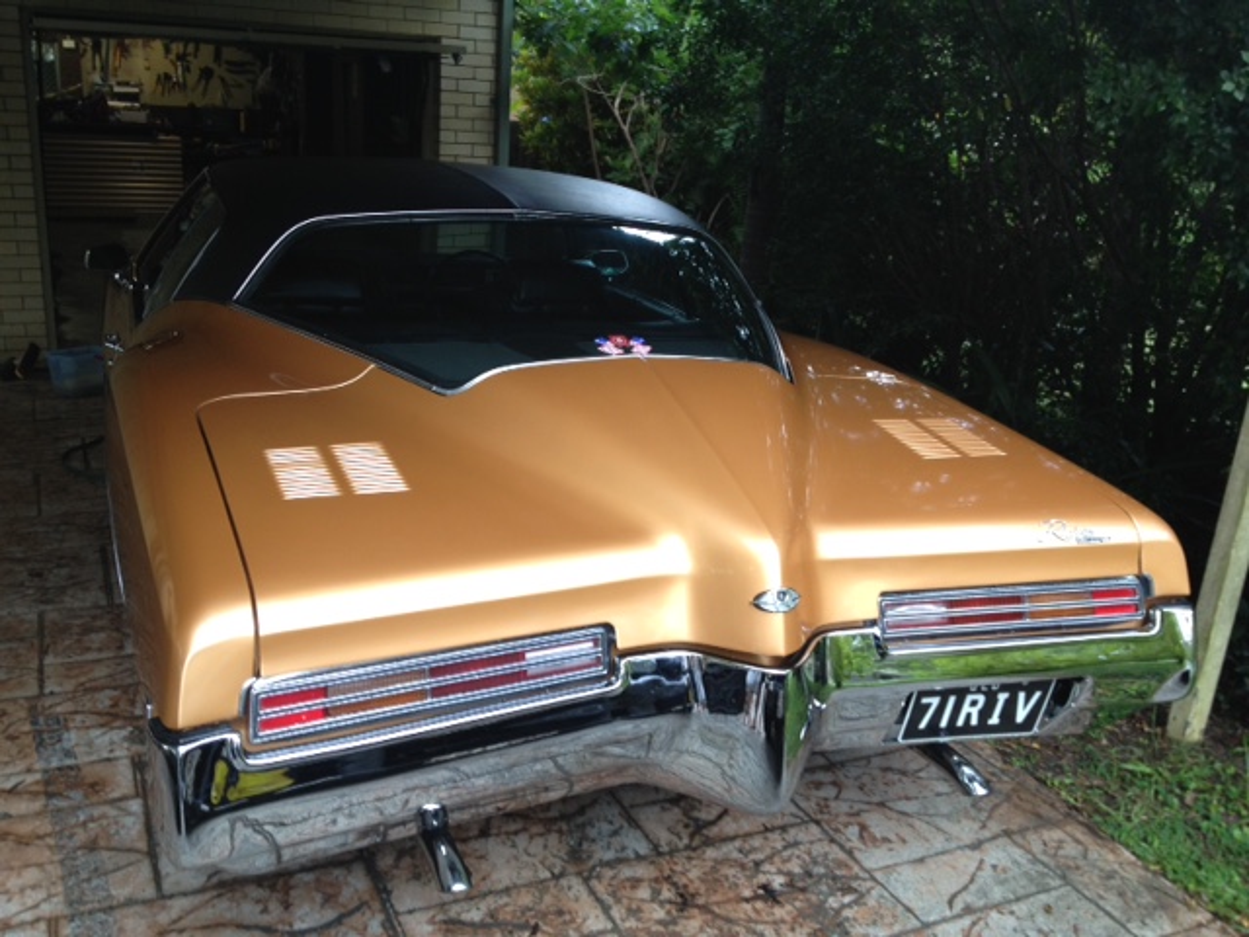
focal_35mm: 35
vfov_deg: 40.7
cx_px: 624
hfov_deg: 52.6
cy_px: 468
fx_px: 1263
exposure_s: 1/20
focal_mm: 4.28
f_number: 2.4
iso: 64
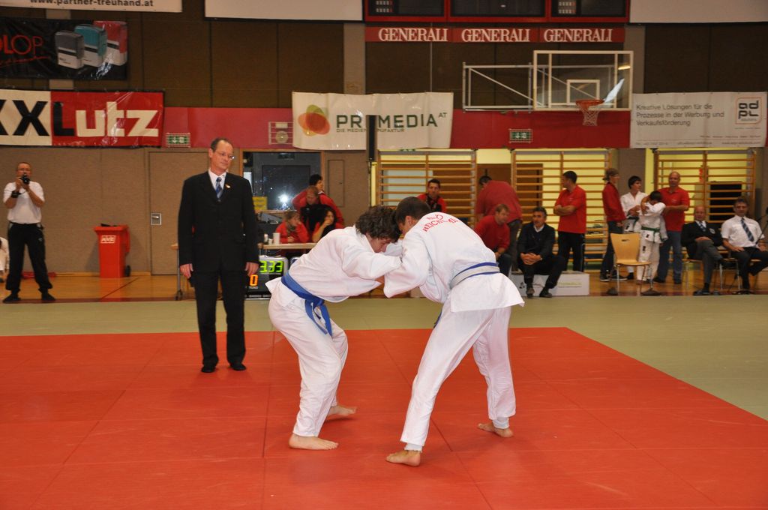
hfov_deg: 41.2
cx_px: 384
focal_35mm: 48
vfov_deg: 28.0
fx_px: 1023
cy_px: 255
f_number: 4.2
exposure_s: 1/60
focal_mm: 32
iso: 800
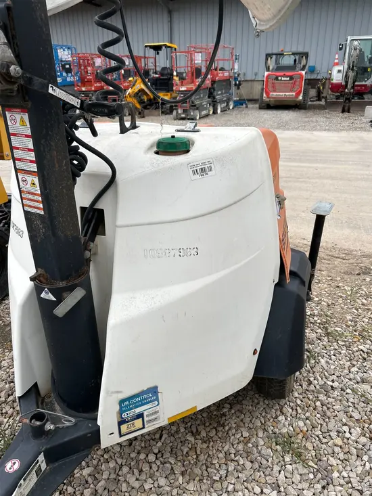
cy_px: 248
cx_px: 186
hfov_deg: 53.1
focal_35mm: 26
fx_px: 372
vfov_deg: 67.3
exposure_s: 1/337
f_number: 1.5
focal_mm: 5.7
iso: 50
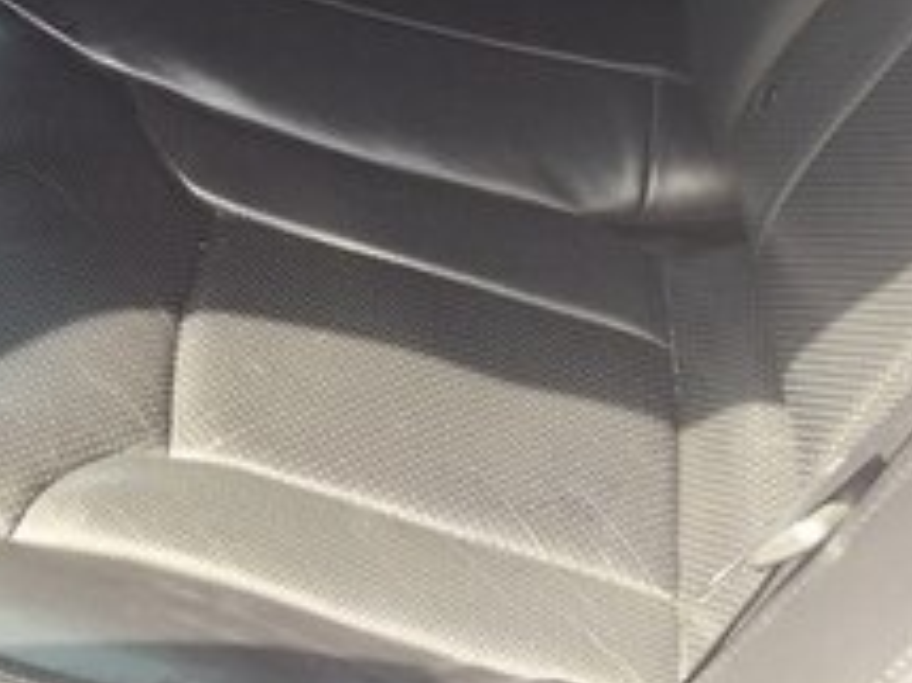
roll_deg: +4.2
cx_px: -30
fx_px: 2344
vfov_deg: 16.1
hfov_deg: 21.2
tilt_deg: -31.6
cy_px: -87
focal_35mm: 89
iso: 32
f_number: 2.2
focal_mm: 4.15
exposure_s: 1/117
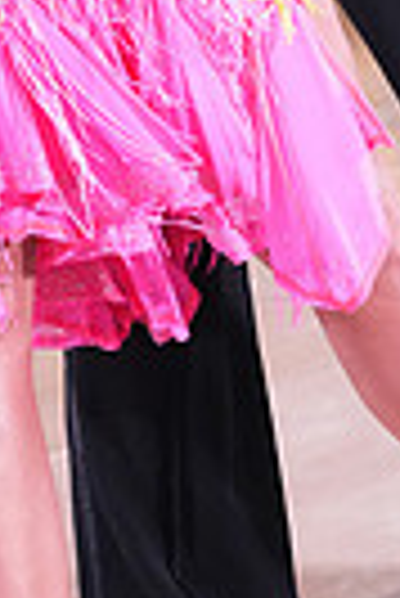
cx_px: 97
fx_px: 3191
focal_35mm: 192
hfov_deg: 7.2
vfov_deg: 10.4
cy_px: -234
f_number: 4.5
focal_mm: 44
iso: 8000
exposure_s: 1/400
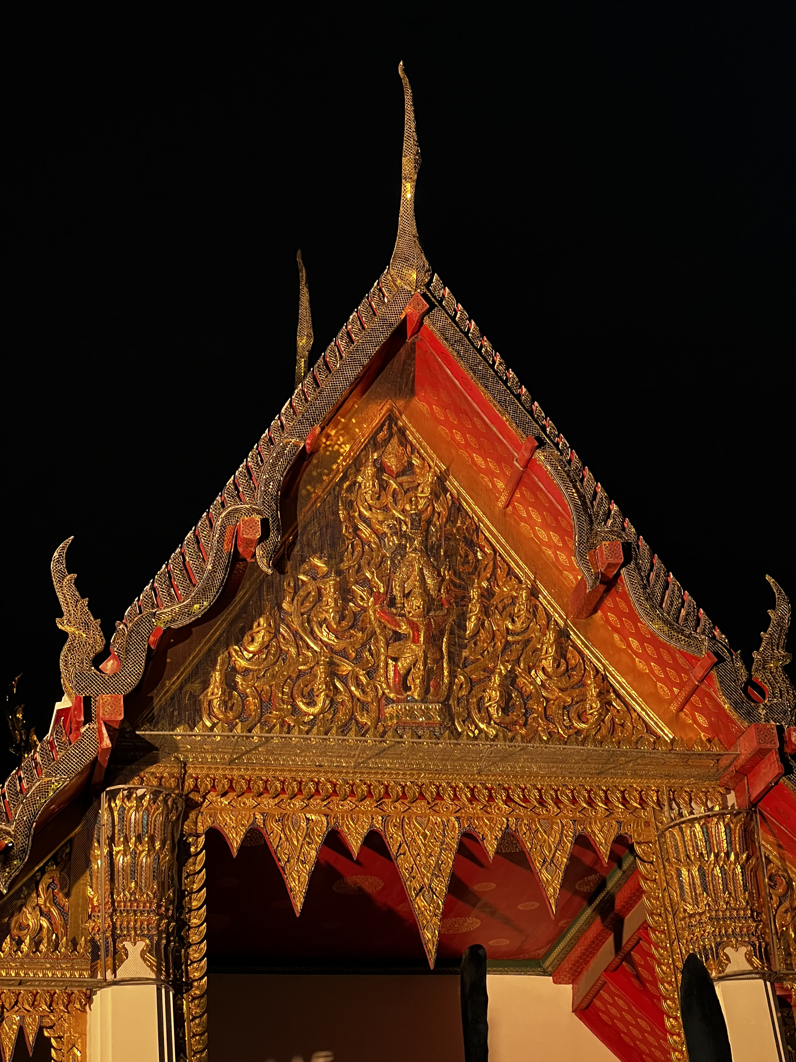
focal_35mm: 77
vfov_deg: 25.3
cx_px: 398
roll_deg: +4.5
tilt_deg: +28.3
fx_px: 2361
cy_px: 531
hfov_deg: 19.1
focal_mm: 9
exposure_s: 1/25
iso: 1000
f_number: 2.8
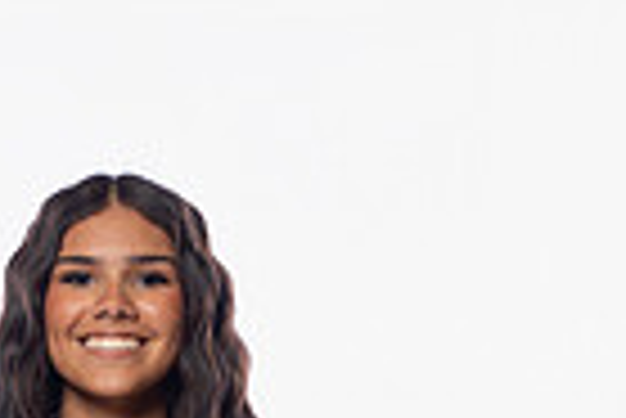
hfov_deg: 9.0
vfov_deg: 5.8
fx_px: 3951
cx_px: 158
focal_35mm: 227
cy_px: 1007
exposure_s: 1/250
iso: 640
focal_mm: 70
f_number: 5.6
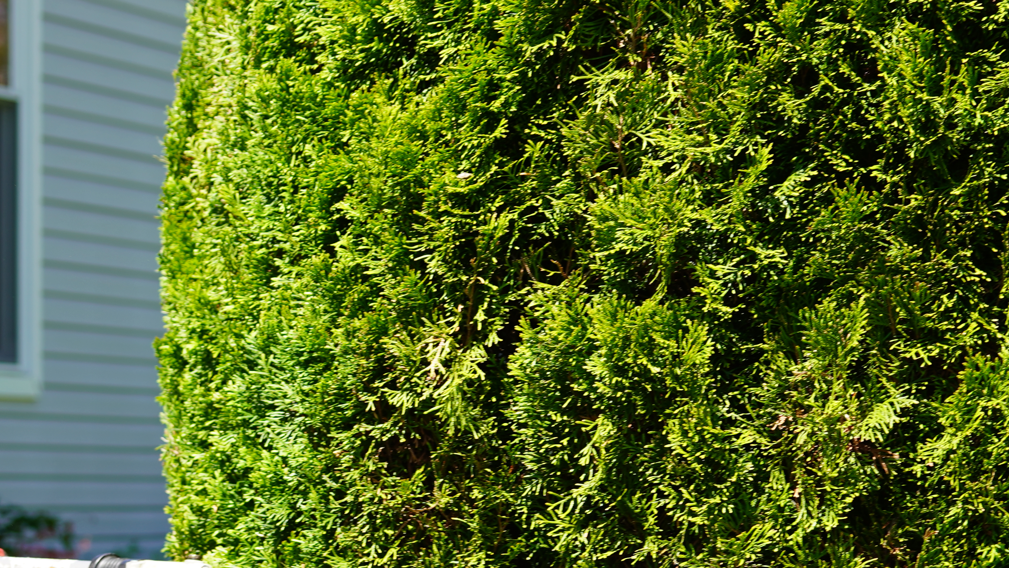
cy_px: 485
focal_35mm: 162
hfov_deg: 13.2
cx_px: 267
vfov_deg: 7.5
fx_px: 4334
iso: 100
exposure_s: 1/250
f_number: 5
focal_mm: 70
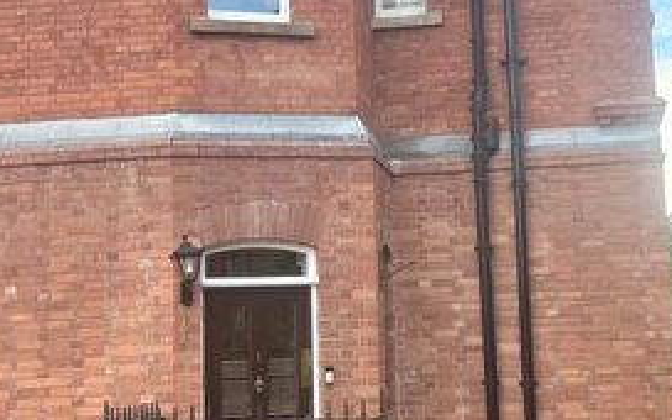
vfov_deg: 18.3
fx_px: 1300
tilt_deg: +9.0
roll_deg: +1.8
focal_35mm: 71
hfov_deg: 29.0
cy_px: 145
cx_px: 368
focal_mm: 5.96
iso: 50
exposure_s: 1/604
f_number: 1.6
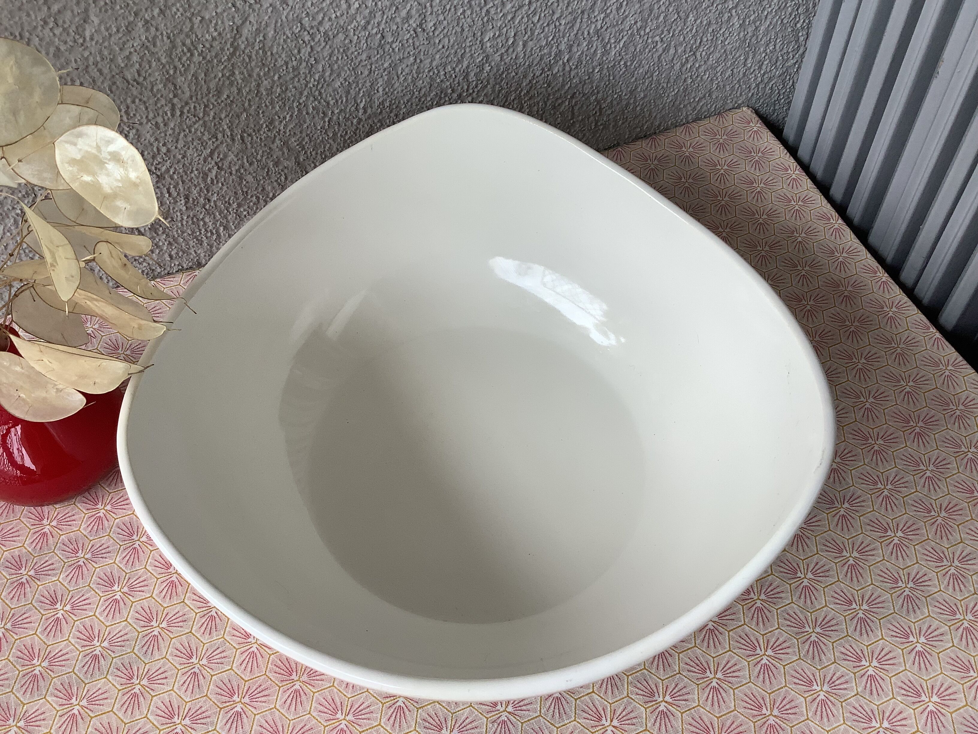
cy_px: 367
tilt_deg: -51.7
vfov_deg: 45.4
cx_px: 489
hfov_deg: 58.4
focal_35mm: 31
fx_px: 876
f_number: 2.4
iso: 40
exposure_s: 1/120
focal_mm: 3.3
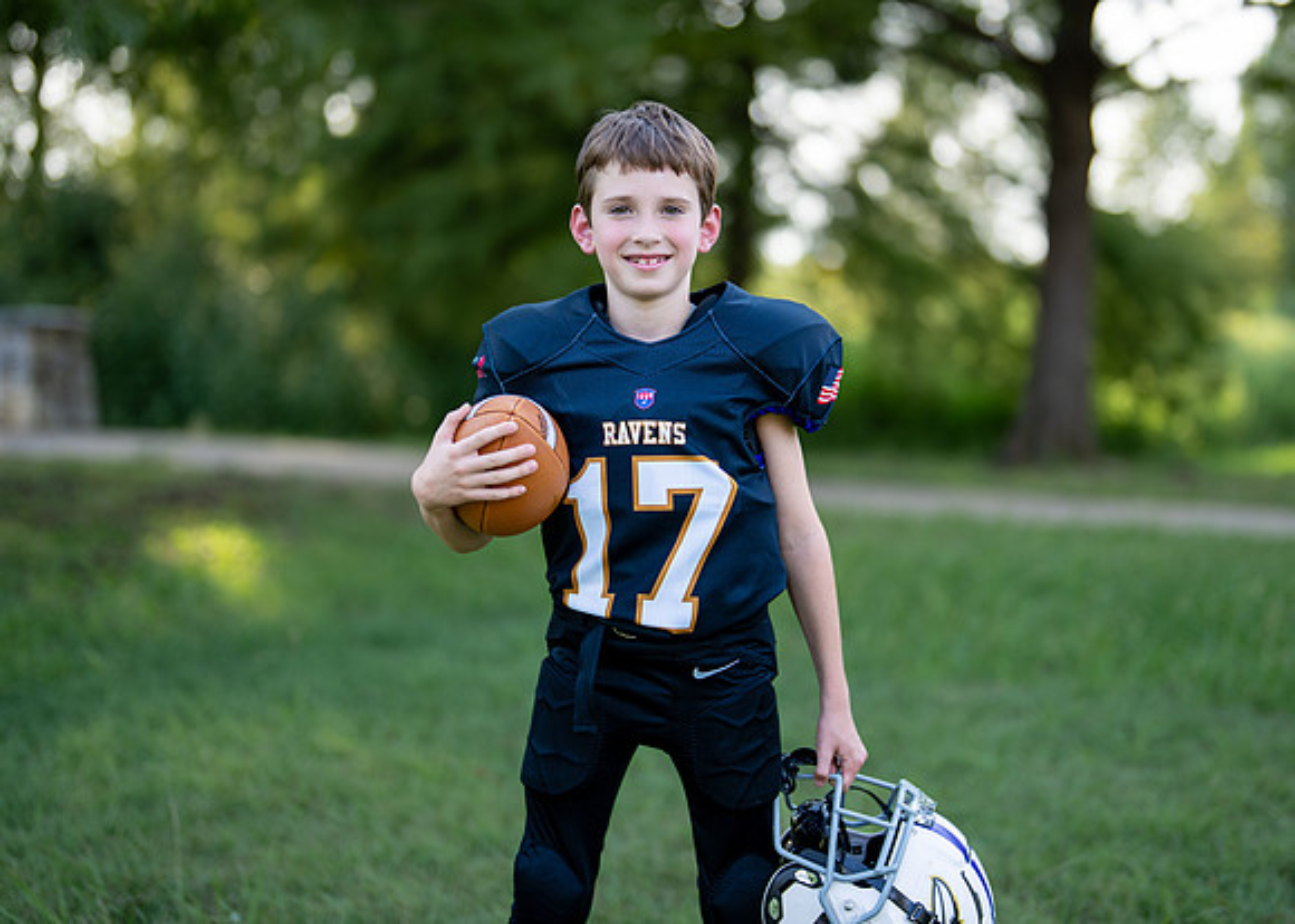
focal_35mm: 64
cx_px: 704
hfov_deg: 30.6
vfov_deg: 22.1
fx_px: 2367
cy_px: 378
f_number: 1.2
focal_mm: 50
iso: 100
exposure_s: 1/1250
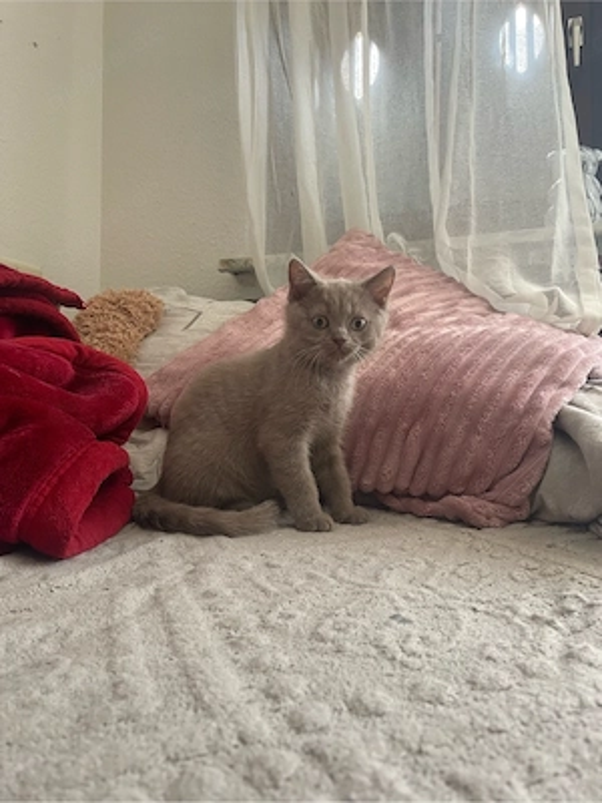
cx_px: 301
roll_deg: -0.5
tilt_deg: +1.2
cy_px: 402
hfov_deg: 54.9
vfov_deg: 69.4
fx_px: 580
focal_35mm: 25
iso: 160
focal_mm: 5.1
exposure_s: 1/60
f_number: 1.6
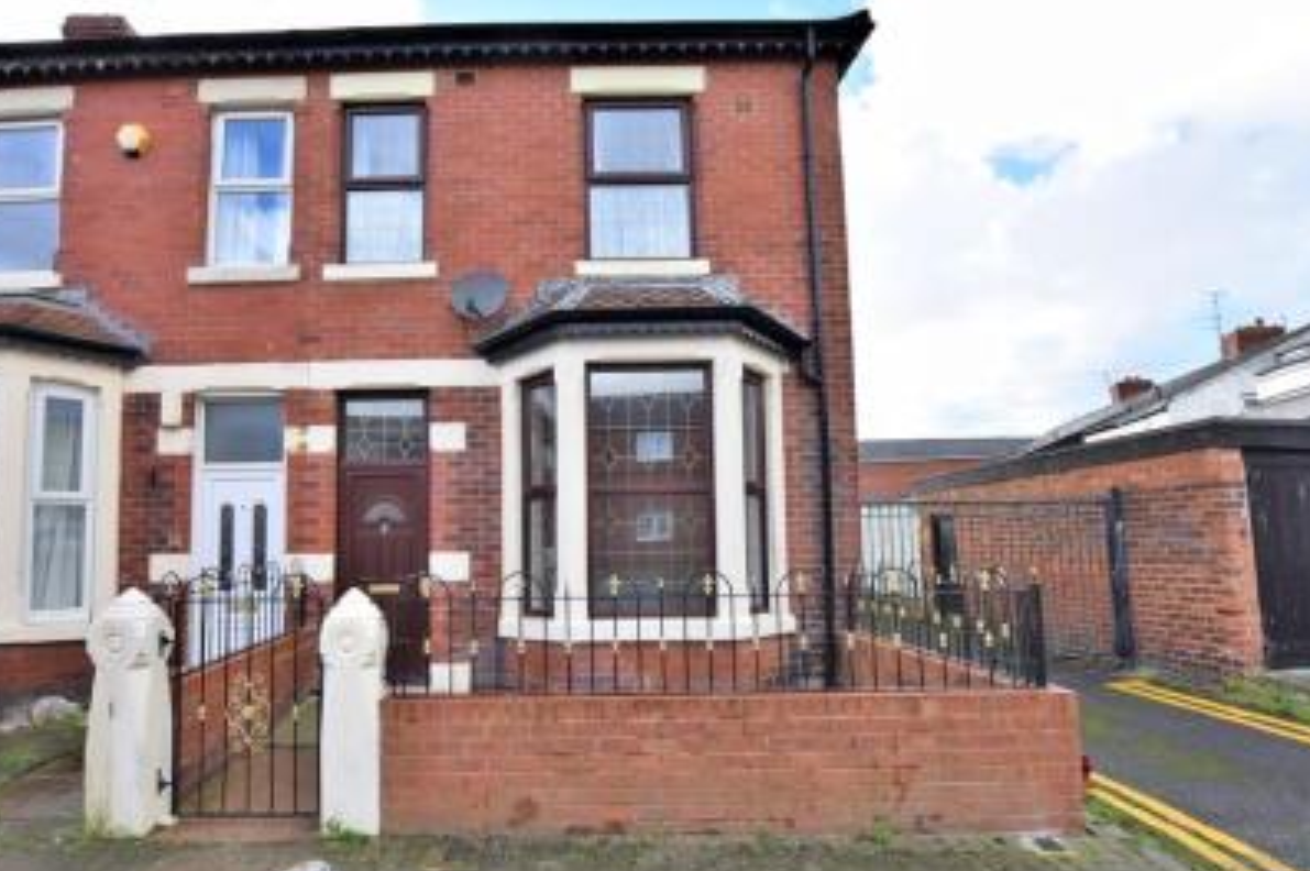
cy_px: 487
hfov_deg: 89.3
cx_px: 551
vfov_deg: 67.1
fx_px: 654
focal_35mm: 18
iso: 100
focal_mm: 10
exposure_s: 1/160
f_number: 5
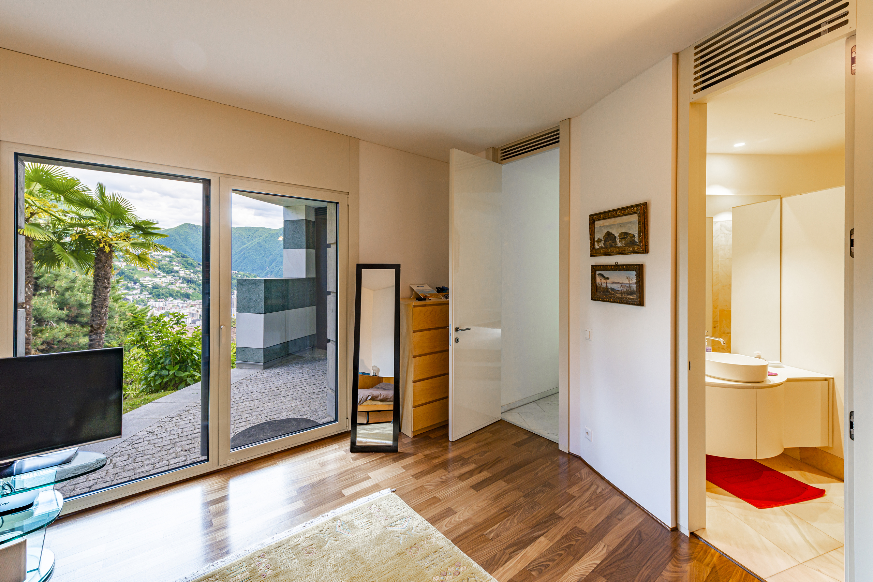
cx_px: 436
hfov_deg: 104.3
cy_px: 291
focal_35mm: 14
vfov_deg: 81.2
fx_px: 339
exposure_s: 1/15
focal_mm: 14
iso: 100
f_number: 8
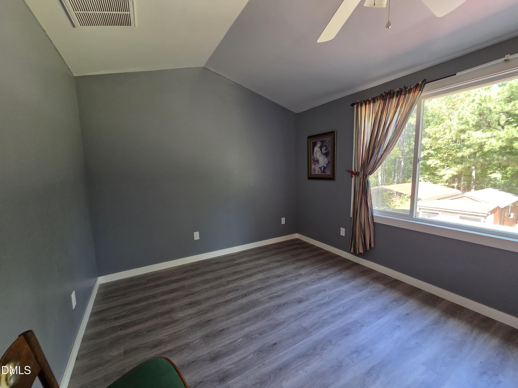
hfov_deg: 106.2
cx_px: 259
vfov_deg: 89.9
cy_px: 194
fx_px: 195
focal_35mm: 13
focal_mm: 2.2
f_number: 2.2
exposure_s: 1/60
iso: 160
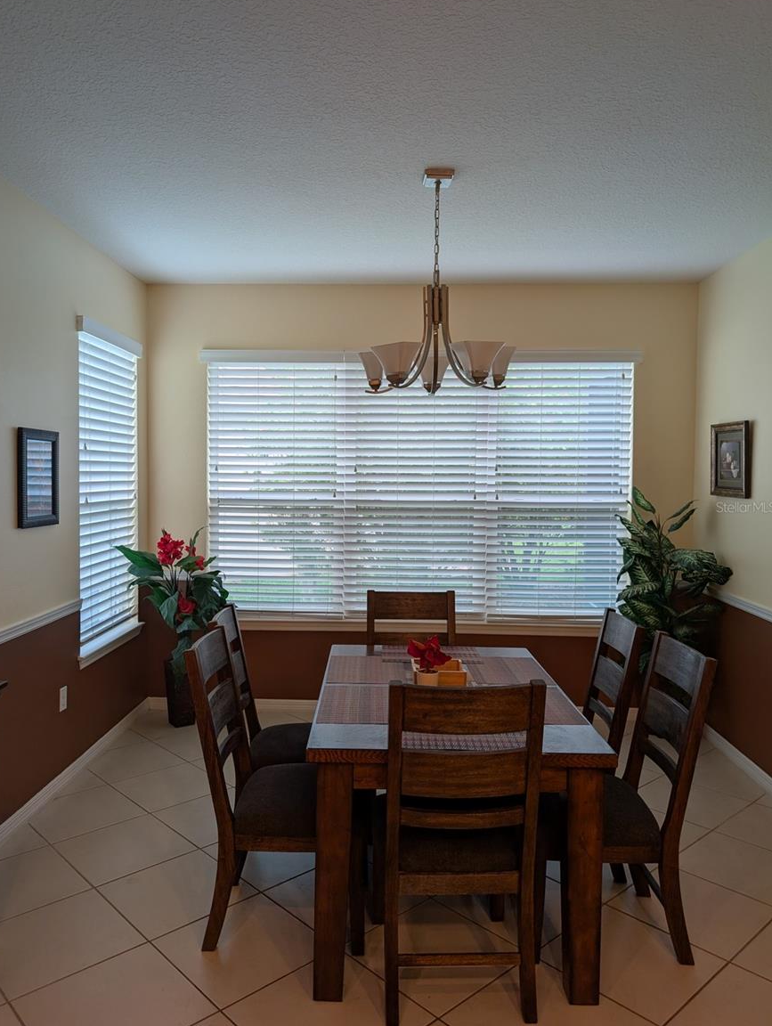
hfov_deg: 55.0
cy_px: 507
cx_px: 377
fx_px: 742
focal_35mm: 25
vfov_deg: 69.3
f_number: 1.68
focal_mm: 6.9
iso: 21
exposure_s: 1/146
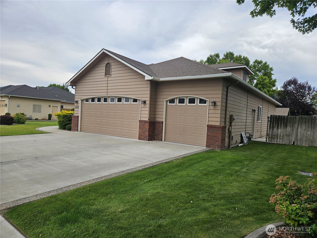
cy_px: 119
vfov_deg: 58.9
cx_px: 158
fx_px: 211
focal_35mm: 23
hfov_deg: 73.9
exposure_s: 1/1123
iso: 25
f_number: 1.8
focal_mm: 5.4
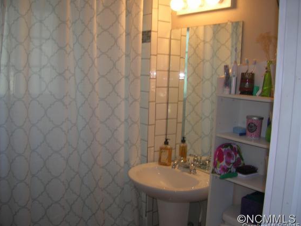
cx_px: 149
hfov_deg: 52.6
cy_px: 115
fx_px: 305
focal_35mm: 35
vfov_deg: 40.8
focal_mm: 5.7
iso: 50
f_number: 2.9
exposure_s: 1/30
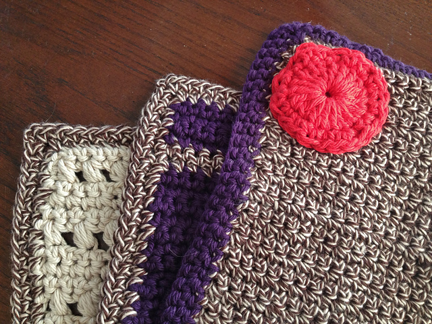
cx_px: 216
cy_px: 162
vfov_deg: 40.7
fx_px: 437
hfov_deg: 52.6
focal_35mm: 35
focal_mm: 4.28
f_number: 2.4
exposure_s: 1/20
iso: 125
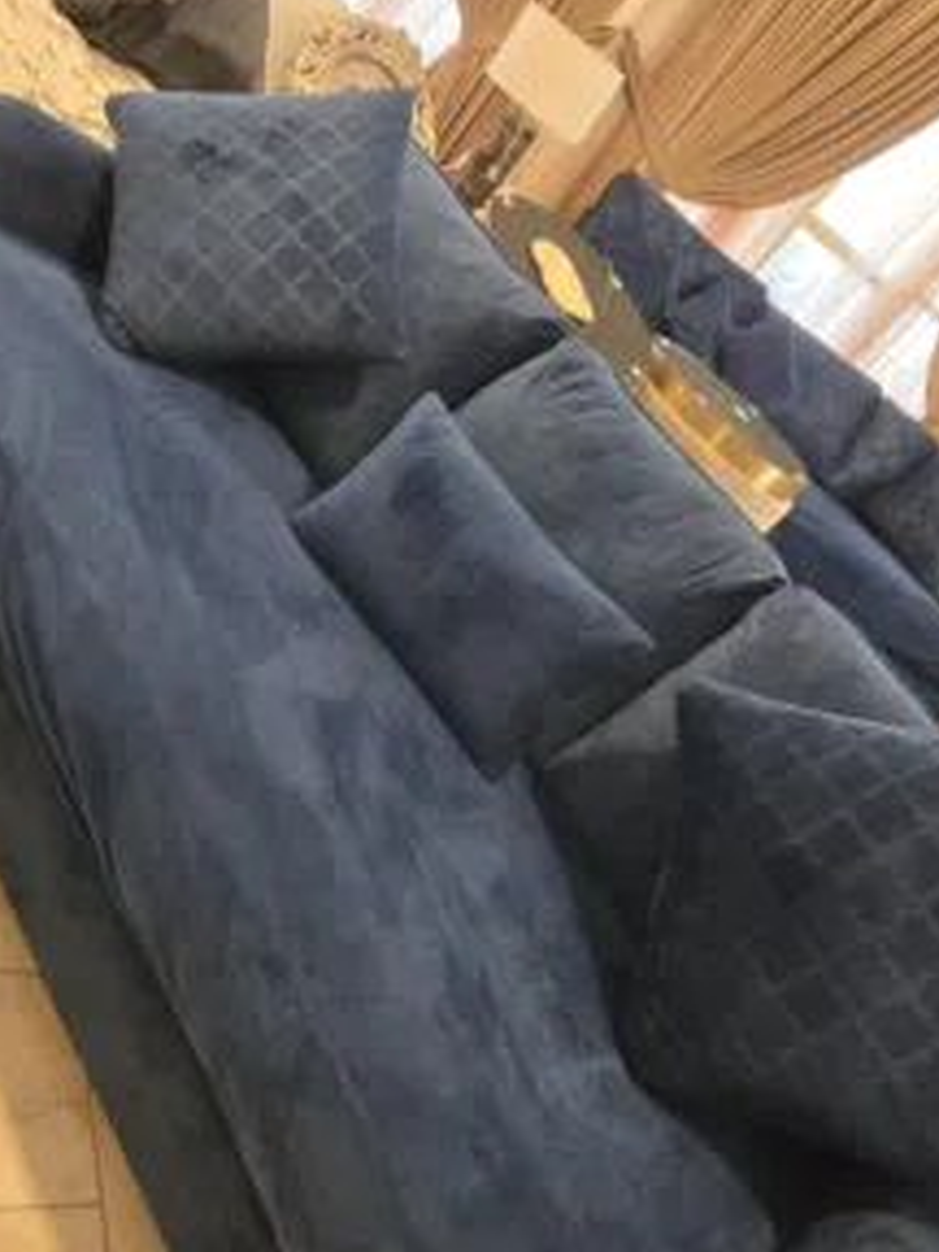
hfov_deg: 44.1
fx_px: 1157
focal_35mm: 32
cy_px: 630
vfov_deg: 56.8
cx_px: 430
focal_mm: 5.4
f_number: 1.8
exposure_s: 1/100
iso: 640
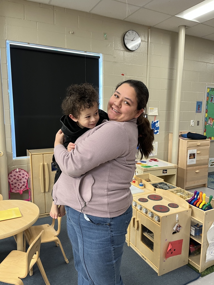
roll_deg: +1.2
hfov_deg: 53.1
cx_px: 107
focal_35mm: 26
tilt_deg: -11.6
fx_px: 214
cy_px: 142
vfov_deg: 67.3
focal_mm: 5.1
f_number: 1.6
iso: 250
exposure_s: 1/60
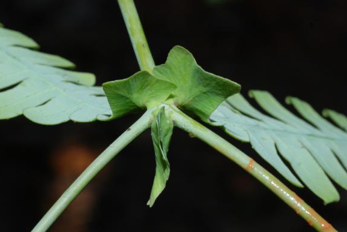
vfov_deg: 12.6
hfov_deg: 18.7
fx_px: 1052
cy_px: 116
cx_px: 167
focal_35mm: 109
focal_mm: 70
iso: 200
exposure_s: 1/60
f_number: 20
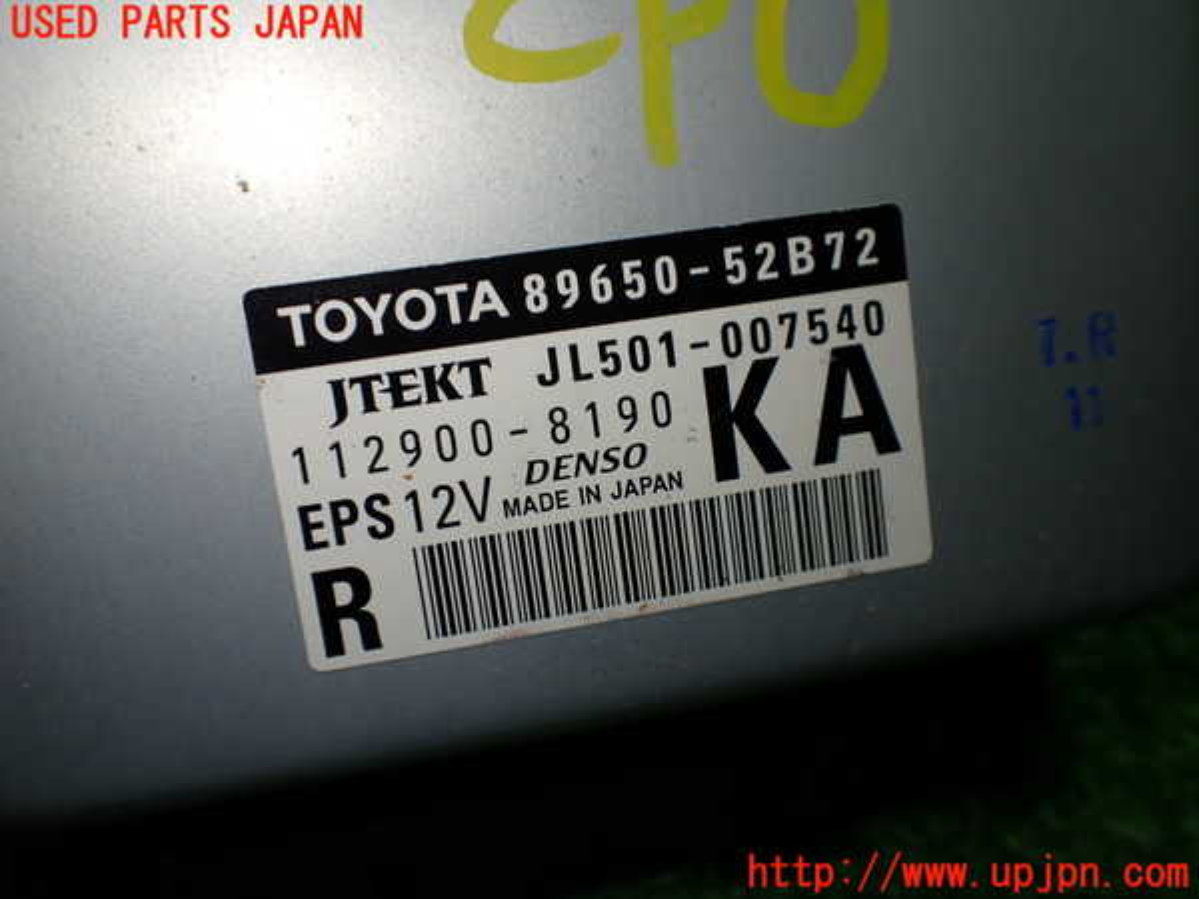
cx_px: 600
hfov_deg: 60.0
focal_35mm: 30
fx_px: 1039
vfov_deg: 46.8
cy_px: 450
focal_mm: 5.4
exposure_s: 1/200
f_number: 2.3
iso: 100
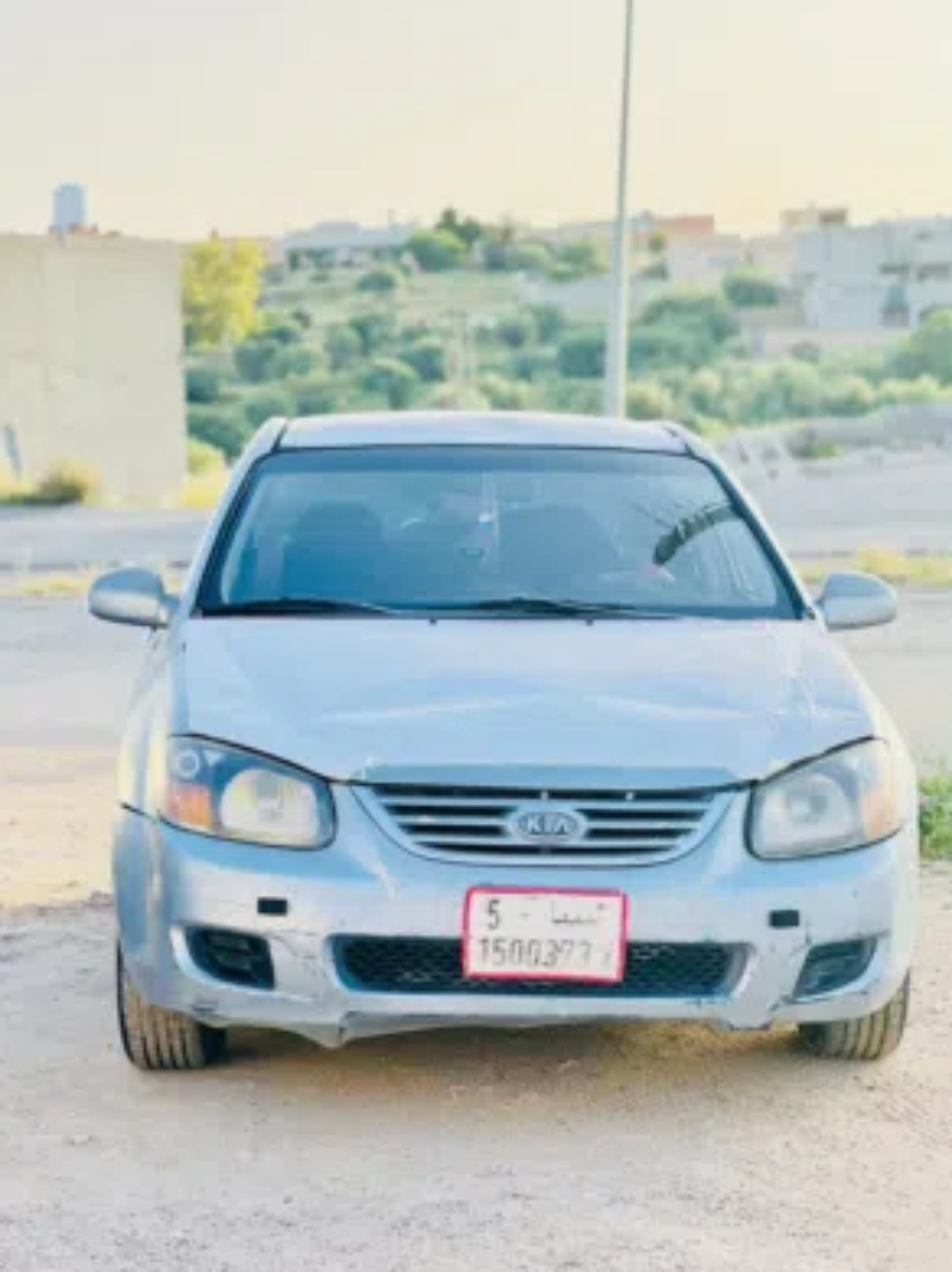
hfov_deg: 18.6
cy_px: 639
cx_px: 486
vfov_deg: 24.7
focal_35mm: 79
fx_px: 2900
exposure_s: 1/162
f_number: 2.8
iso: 32
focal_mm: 9
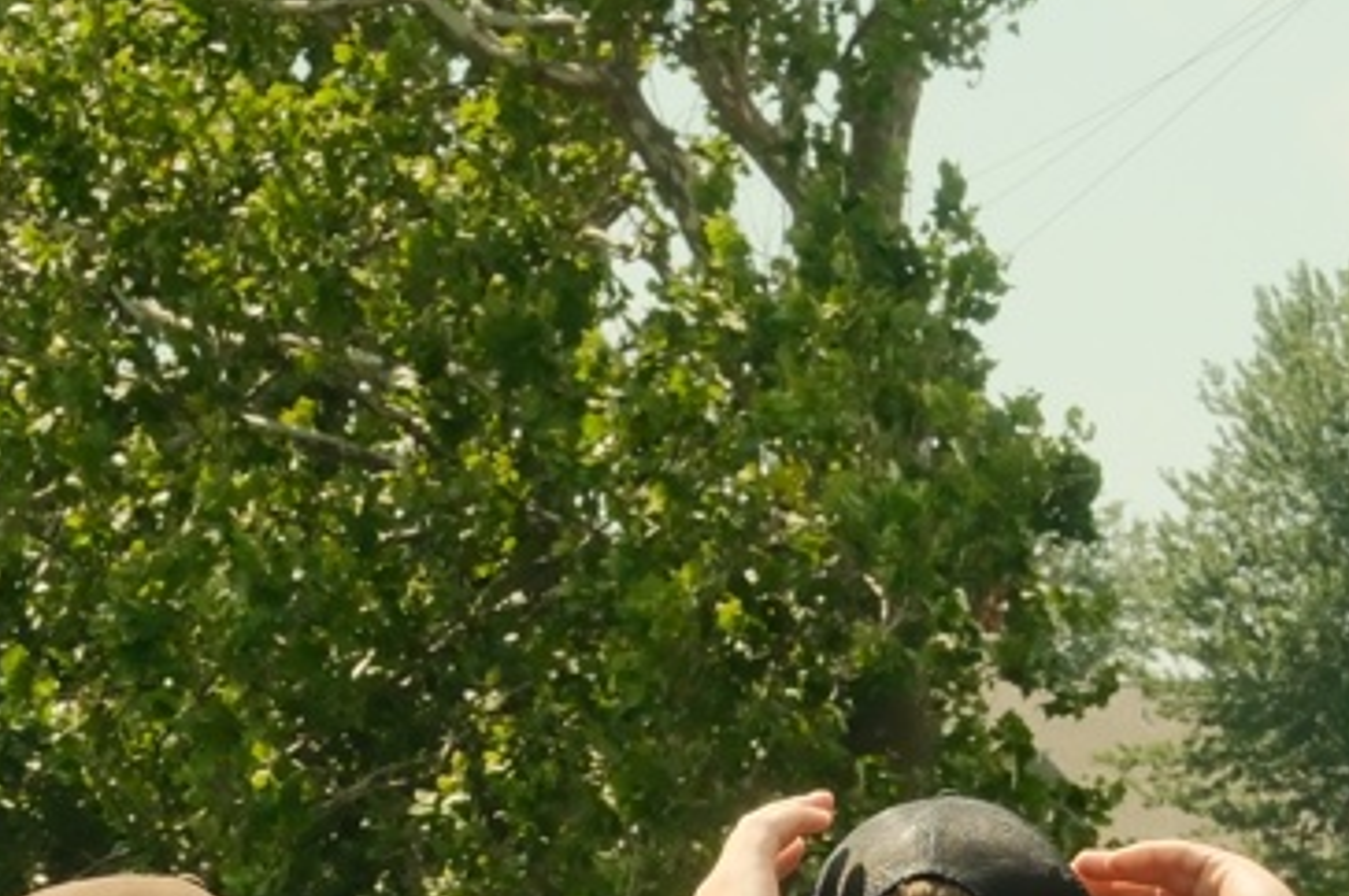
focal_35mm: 203
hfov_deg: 10.1
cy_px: 1533
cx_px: -19
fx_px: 7600
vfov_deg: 6.6
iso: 640
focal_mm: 27
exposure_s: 1/250
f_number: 8
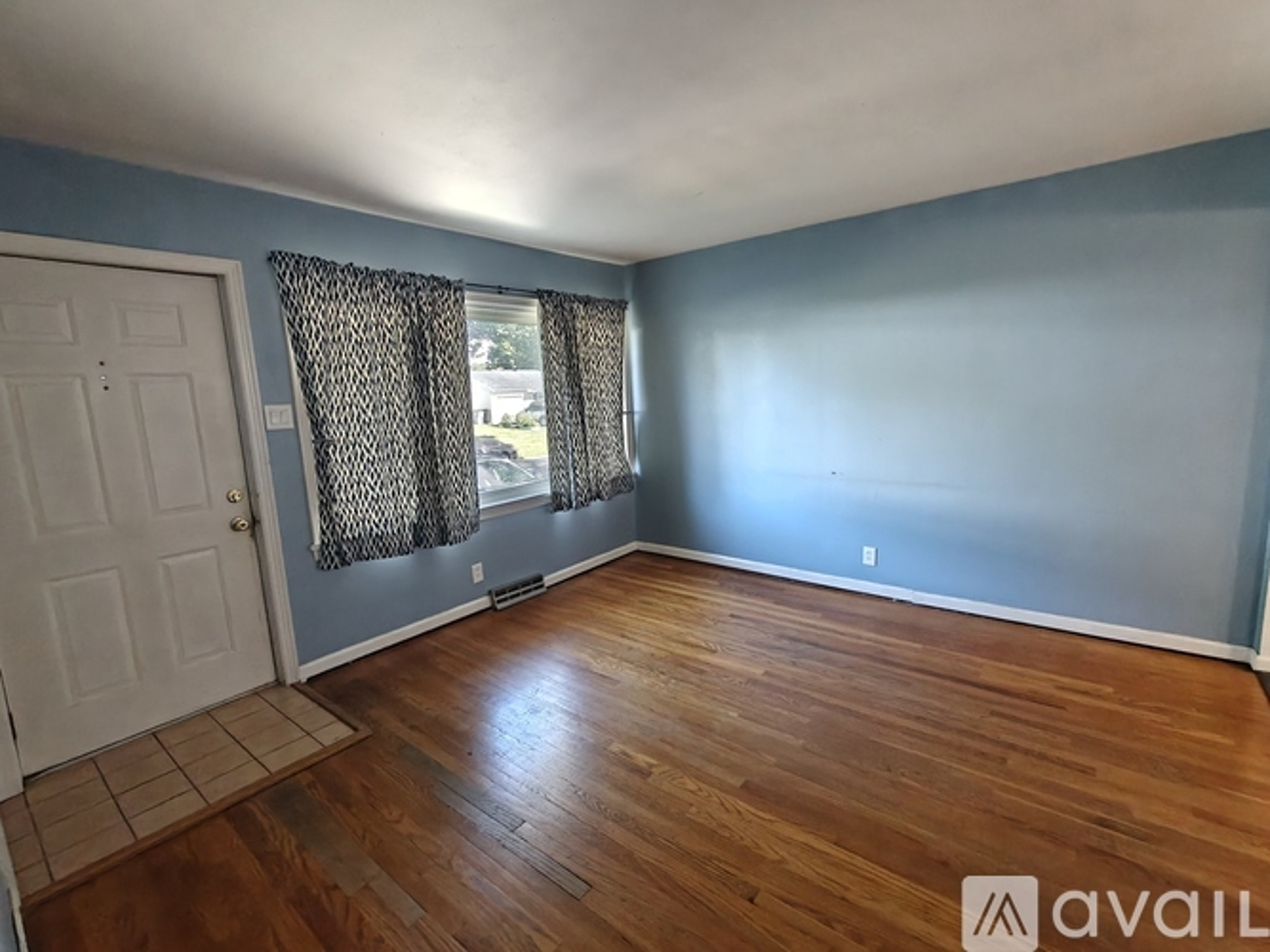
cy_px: 476
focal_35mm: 15
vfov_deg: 81.7
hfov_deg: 98.2
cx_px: 635
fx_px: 550
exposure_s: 1/120
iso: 1600
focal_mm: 2.3
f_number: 2
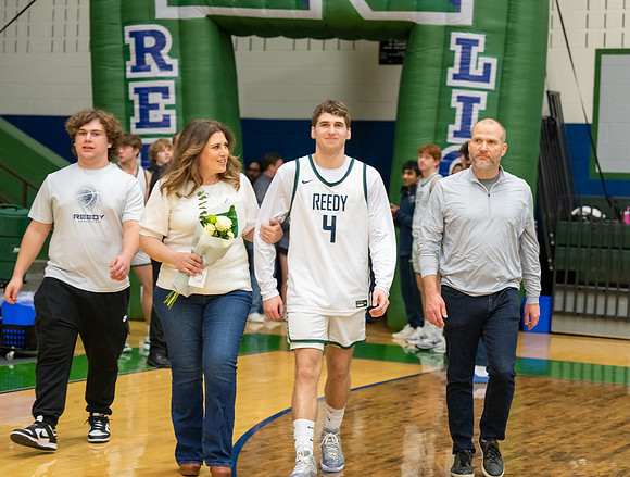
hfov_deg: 24.9
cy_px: 238
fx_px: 1426
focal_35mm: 78
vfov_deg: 19.0
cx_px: 358
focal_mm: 70
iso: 5000
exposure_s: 1/320
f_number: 2.8
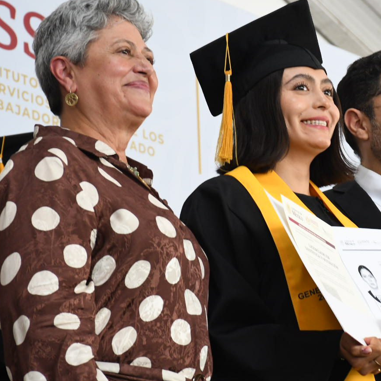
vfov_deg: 8.7
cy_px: 161
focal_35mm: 200
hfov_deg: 8.7
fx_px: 2490
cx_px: 312
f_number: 8
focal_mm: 85
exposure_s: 1/125
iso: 1000
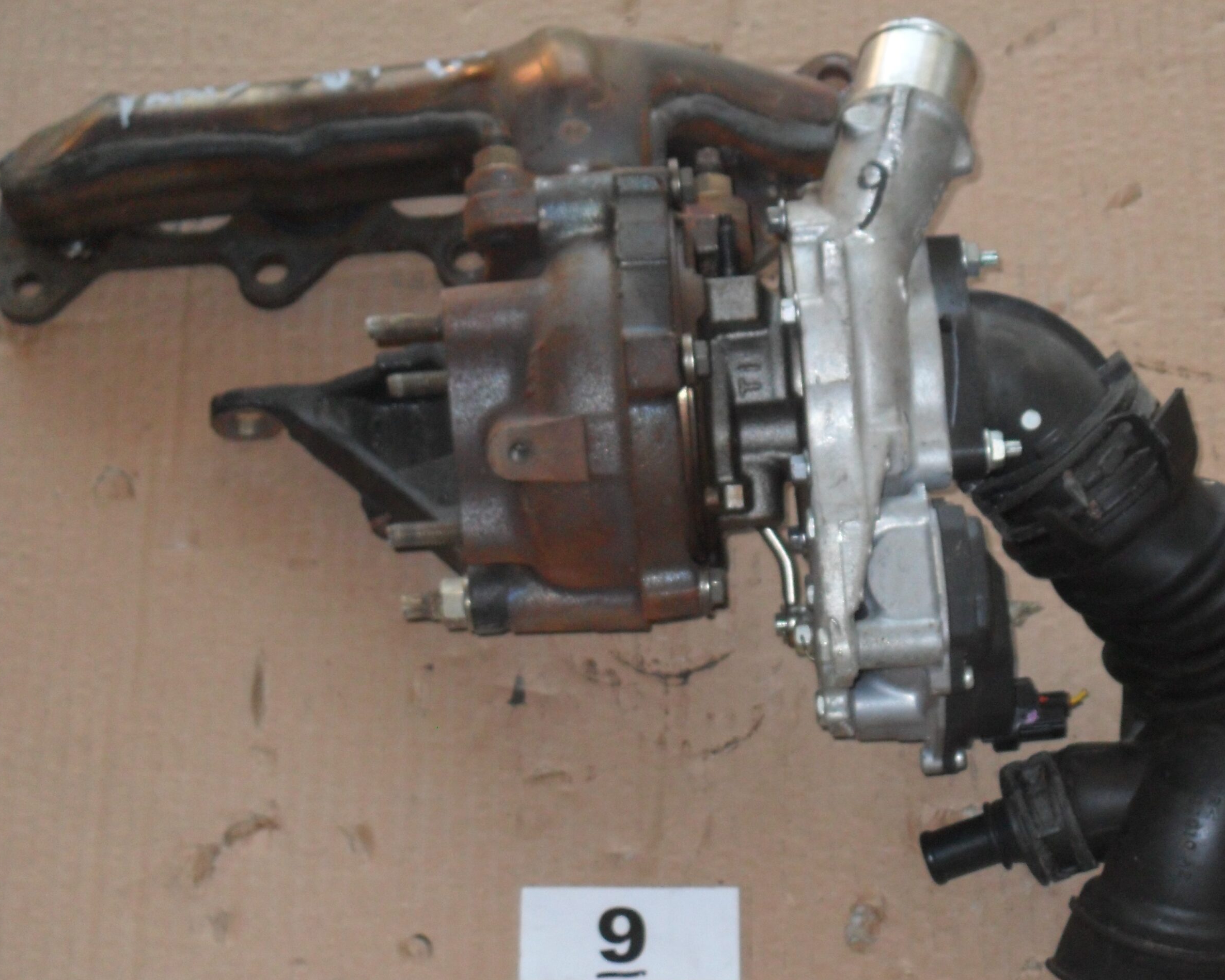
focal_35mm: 79
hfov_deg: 24.1
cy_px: 495
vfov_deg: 19.4
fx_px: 2864
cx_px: 598
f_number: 4.6
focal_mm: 13.5
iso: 200
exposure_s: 1/60
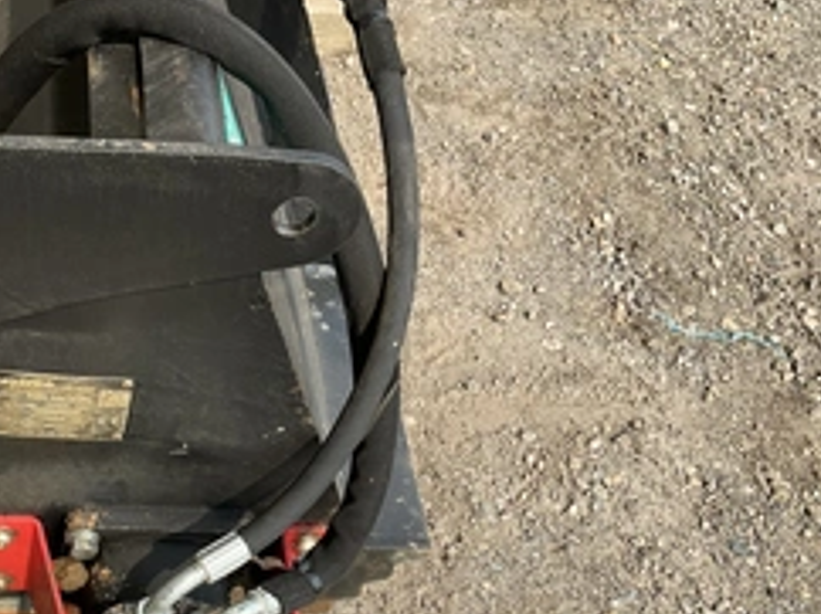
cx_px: 176
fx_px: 1137
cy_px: 495
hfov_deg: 38.4
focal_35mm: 48
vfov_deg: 29.5
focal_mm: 3
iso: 25
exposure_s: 1/728
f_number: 1.8
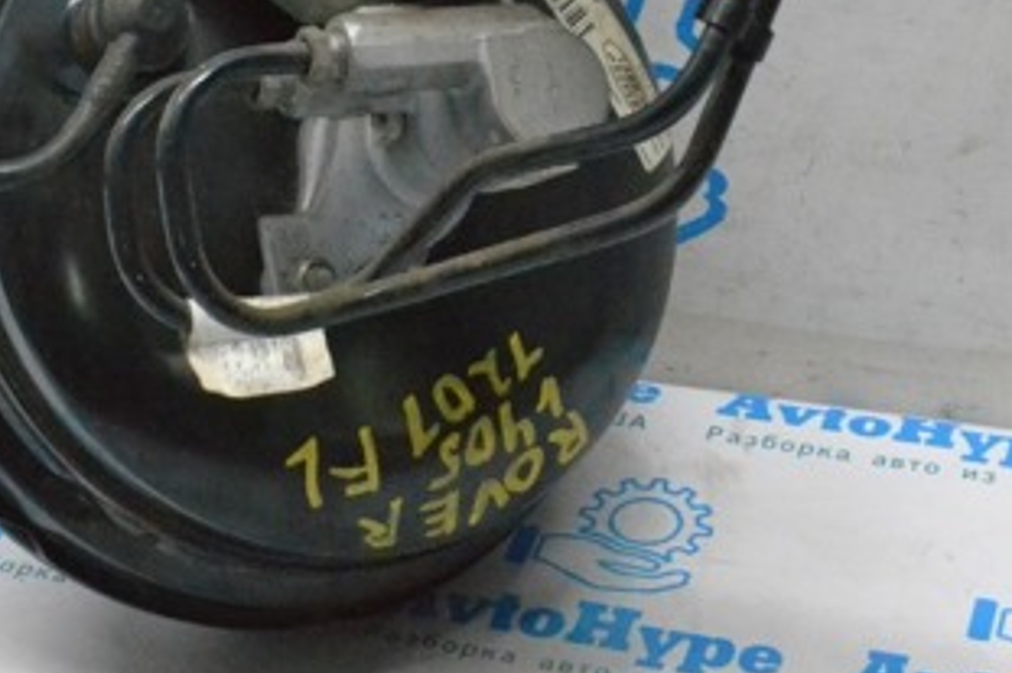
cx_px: 469
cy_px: 78
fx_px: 3035
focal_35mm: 108
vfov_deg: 12.6
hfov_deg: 18.9
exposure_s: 1/160
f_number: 11
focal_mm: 35
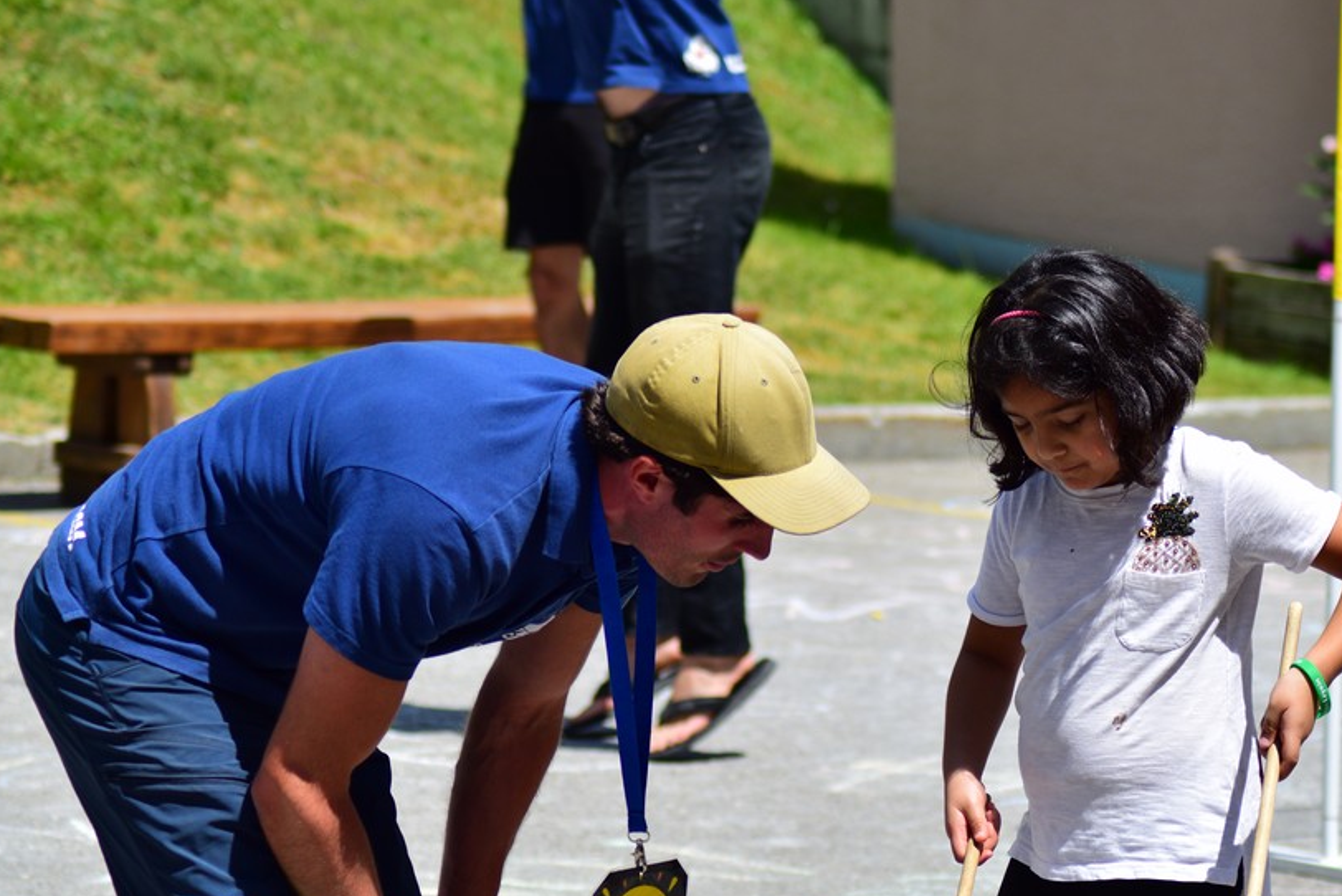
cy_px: 528
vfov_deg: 6.6
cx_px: 775
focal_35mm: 208
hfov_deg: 9.9
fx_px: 7756
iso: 180
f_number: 5
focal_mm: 110
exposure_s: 1/1250
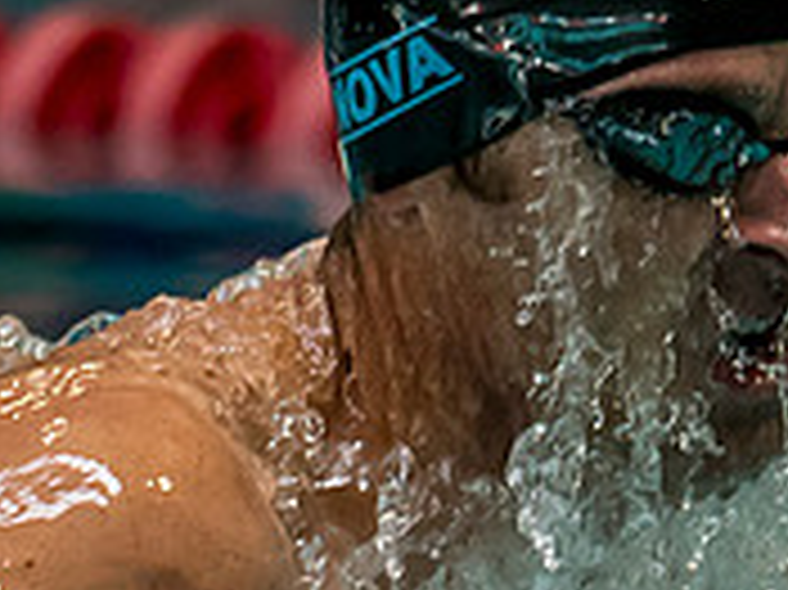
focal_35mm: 2171
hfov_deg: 0.9
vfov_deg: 0.7
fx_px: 49387
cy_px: 794
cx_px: 716
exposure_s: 1/1000
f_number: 2.8
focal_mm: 200
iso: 1600
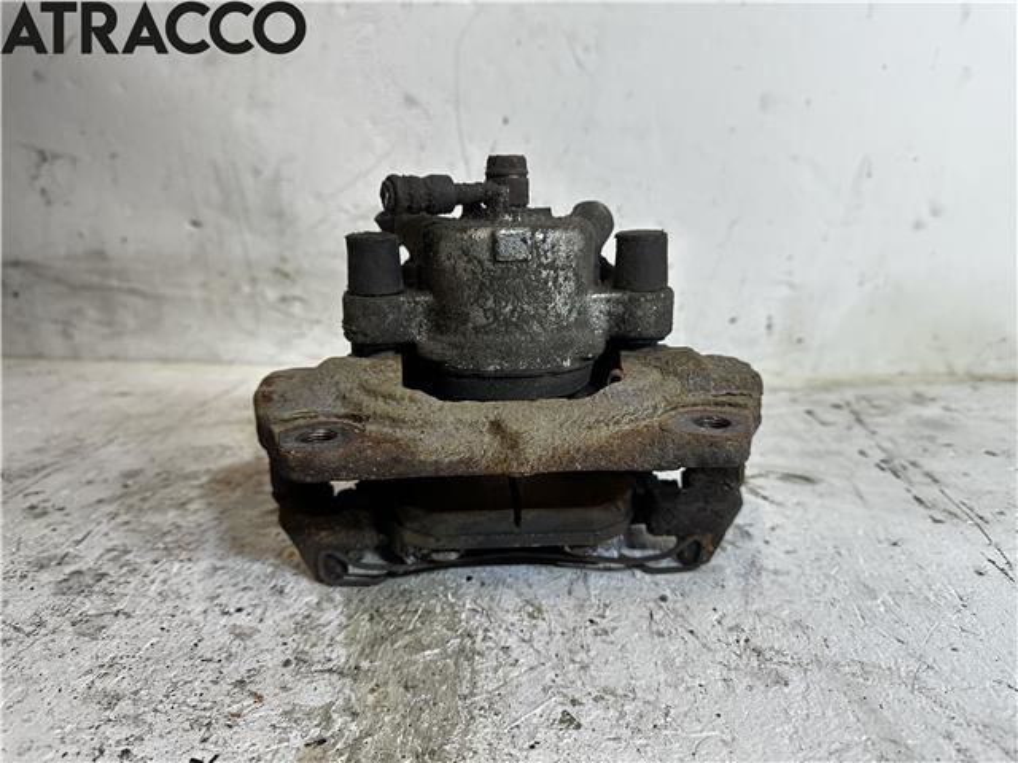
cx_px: 509
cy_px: 382
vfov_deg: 56.8
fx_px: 706
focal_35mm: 24
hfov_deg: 71.6
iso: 160
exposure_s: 1/50
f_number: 1.78
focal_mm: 6.86
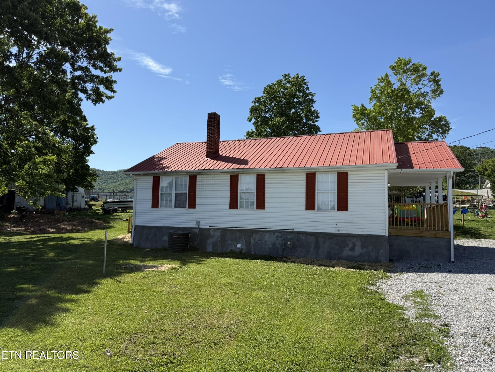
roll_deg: -1.5
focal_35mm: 24
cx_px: 248
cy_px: 186
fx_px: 343
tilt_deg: +4.3
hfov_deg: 71.6
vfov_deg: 56.8
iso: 80
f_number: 1.78
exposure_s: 1/4405
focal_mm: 6.76
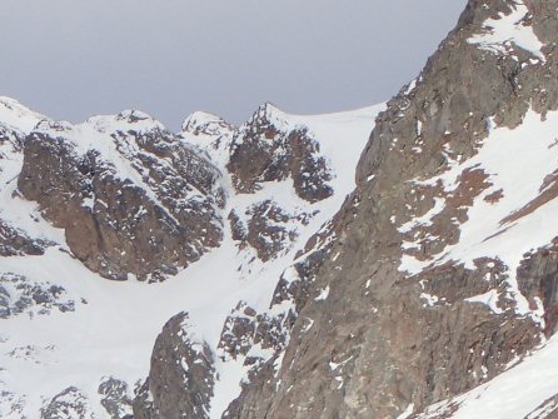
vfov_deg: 5.8
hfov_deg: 7.7
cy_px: 385
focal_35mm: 254
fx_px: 4097
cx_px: -68
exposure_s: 1/500
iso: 100
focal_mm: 15.41
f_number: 6.3
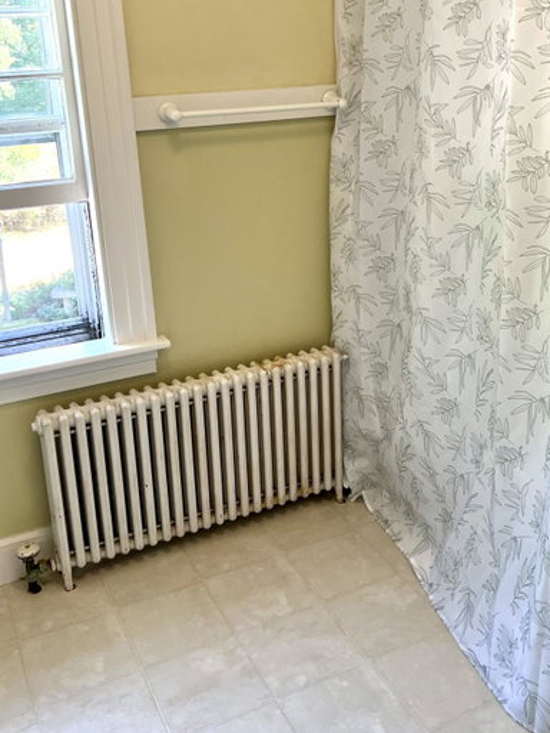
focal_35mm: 39
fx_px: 826
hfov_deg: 36.8
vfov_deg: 47.6
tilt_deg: -17.3
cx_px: 309
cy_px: 295
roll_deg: +2.3
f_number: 1.5
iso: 100
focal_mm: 5.7
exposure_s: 1/120
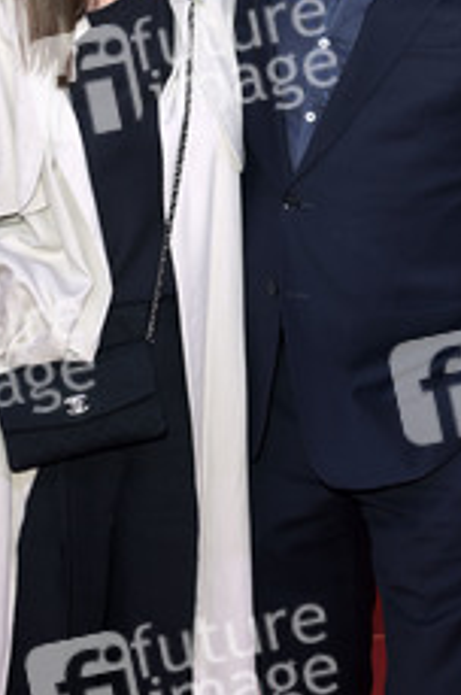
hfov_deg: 14.2
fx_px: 1849
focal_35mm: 96
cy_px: 222
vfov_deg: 21.2
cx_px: 270
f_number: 5.6
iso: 400
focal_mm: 55
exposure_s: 1/250
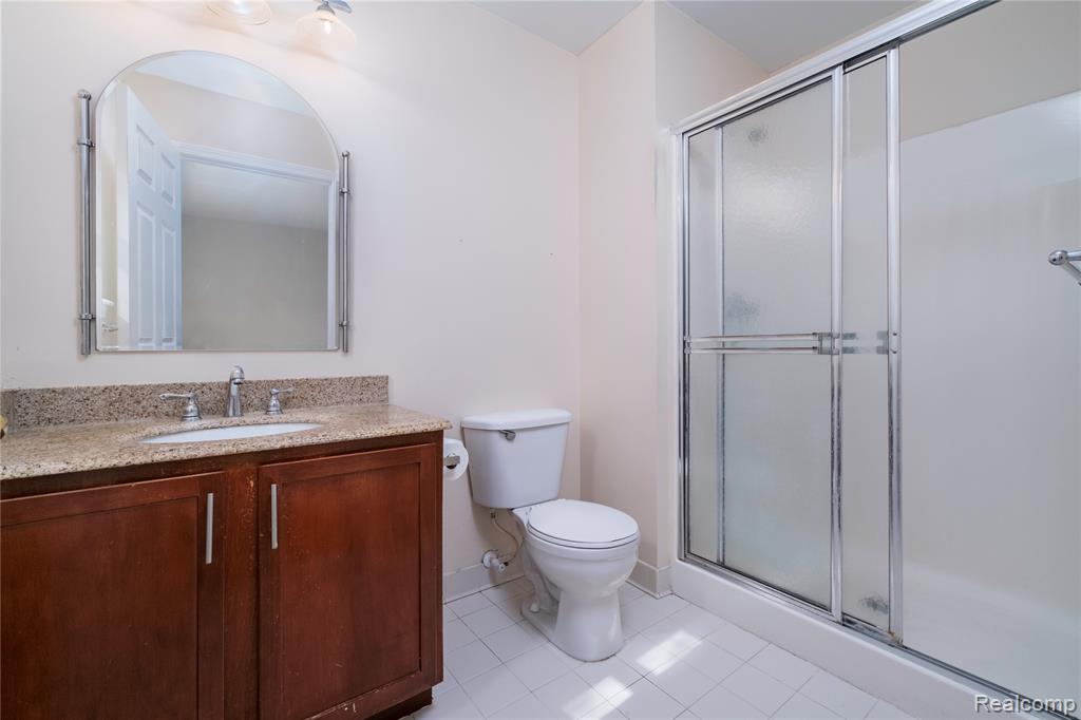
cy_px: 360
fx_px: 450
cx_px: 540
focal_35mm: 15
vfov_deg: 77.3
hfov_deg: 100.4
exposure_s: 1/250
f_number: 6.4
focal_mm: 10
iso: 800
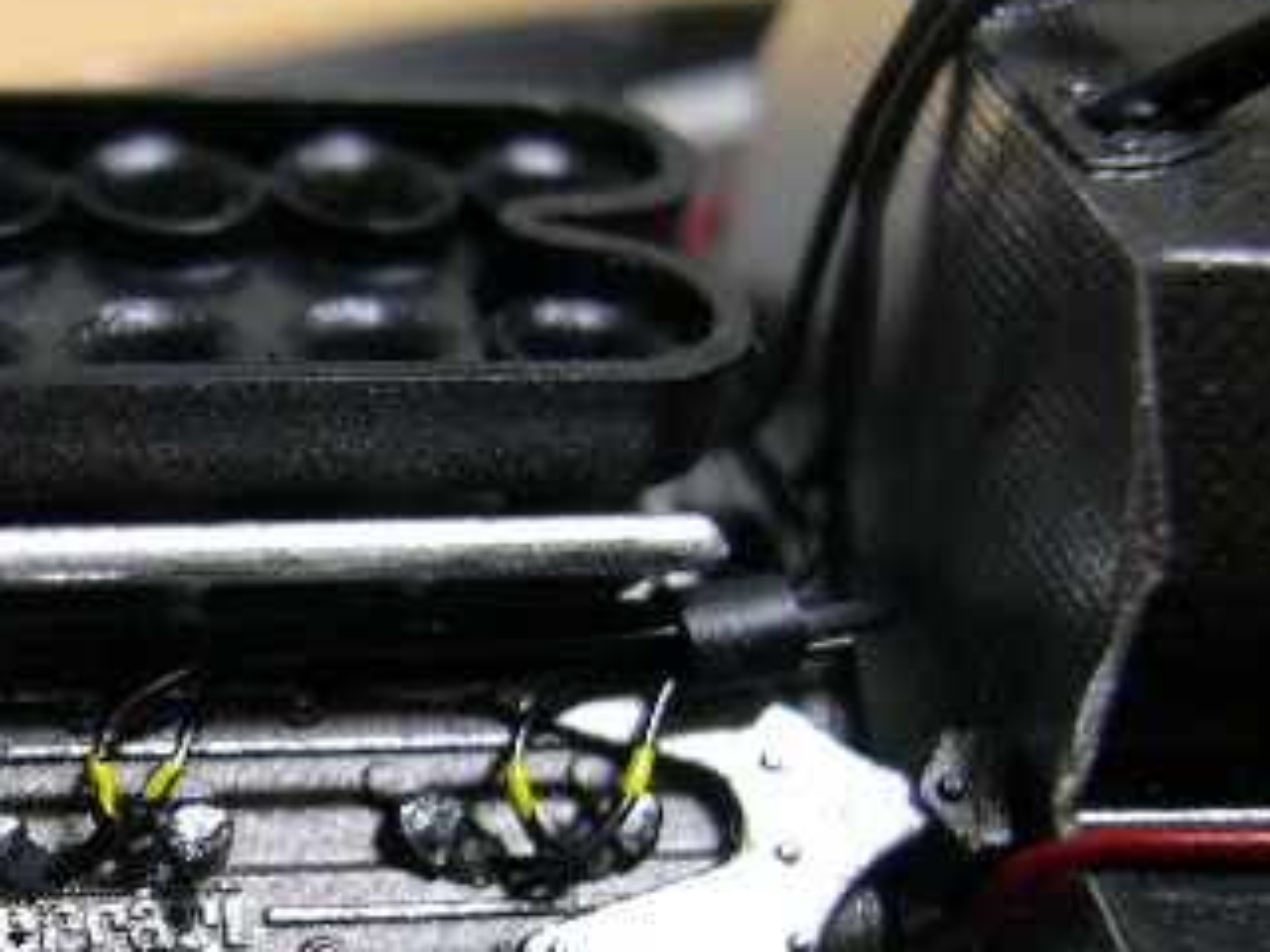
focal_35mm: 76
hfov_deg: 24.8
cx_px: 83
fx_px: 2788
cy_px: 766
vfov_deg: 19.2
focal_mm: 8
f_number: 2.8
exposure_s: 1/5.6
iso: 174
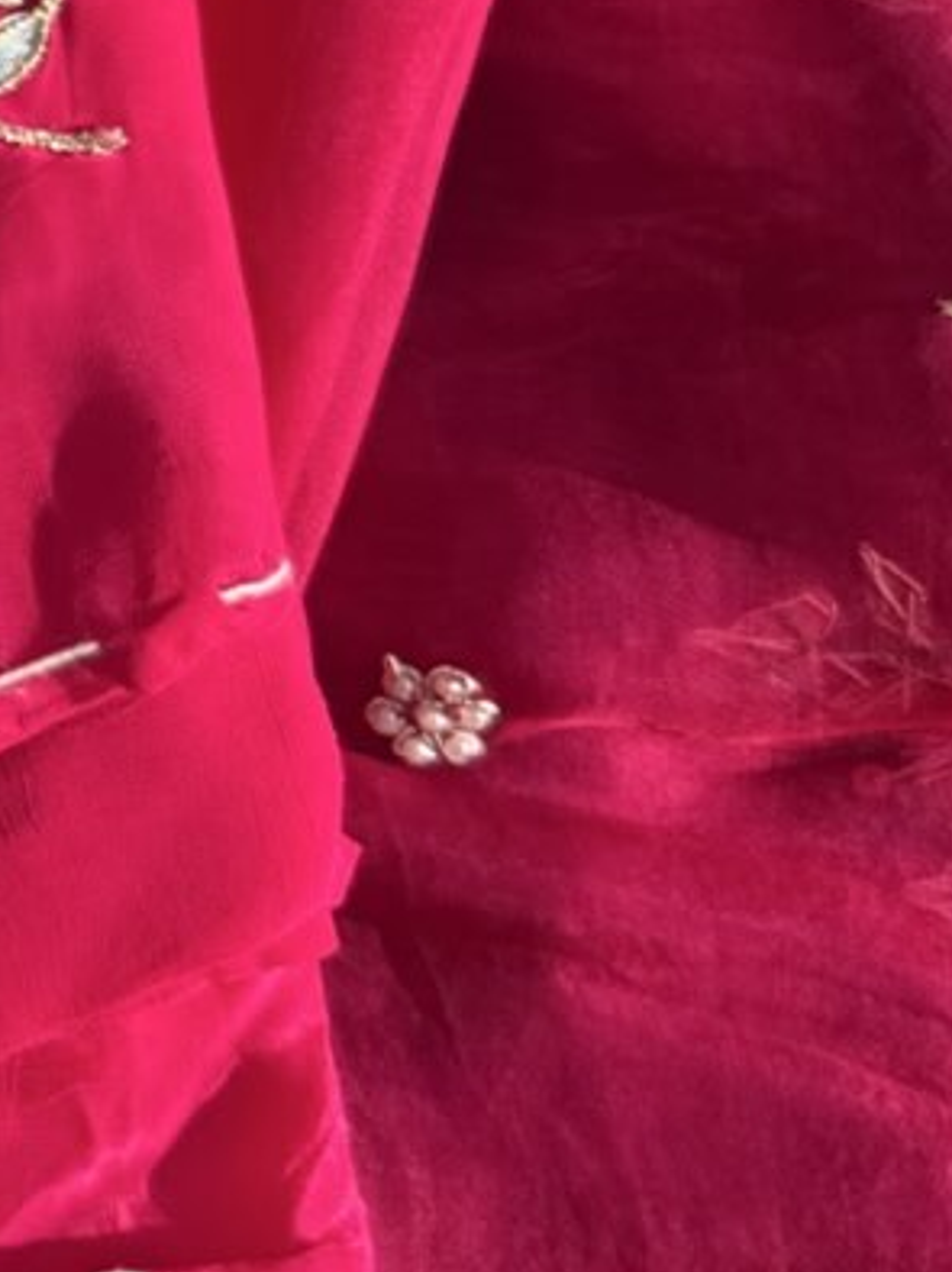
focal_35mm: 130
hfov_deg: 9.7
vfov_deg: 14.6
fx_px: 4772
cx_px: -1526
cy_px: -321
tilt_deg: -84.7
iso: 80
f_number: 1.78
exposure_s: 1/1211
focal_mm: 6.76
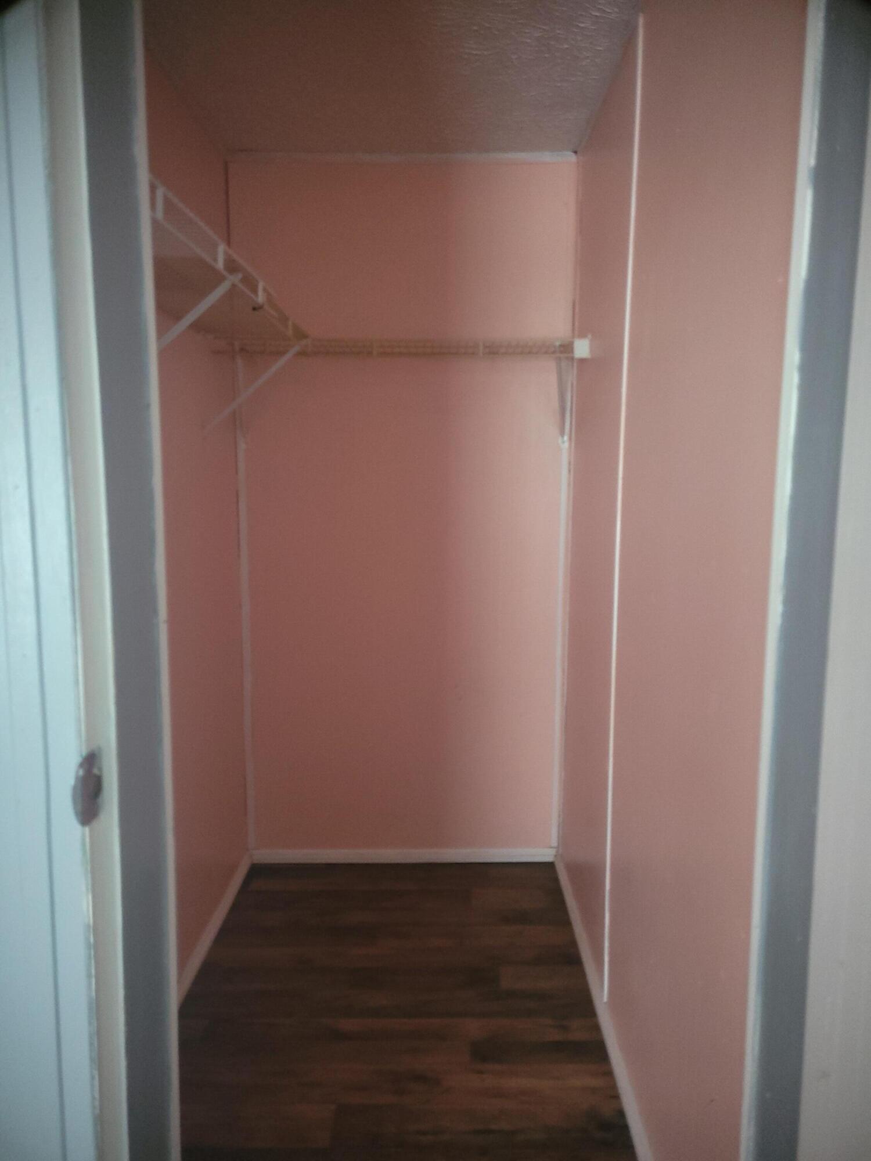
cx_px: 436
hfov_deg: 53.1
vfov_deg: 67.3
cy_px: 580
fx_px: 872
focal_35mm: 26
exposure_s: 1/30
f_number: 1.8
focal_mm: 5.4
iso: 320
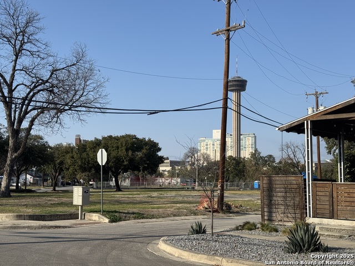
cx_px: 178
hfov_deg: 39.7
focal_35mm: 48
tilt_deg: +5.6
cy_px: 133
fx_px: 492
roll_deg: -0.9
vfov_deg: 30.3
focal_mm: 6.76
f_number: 1.78
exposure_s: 1/4049
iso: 64
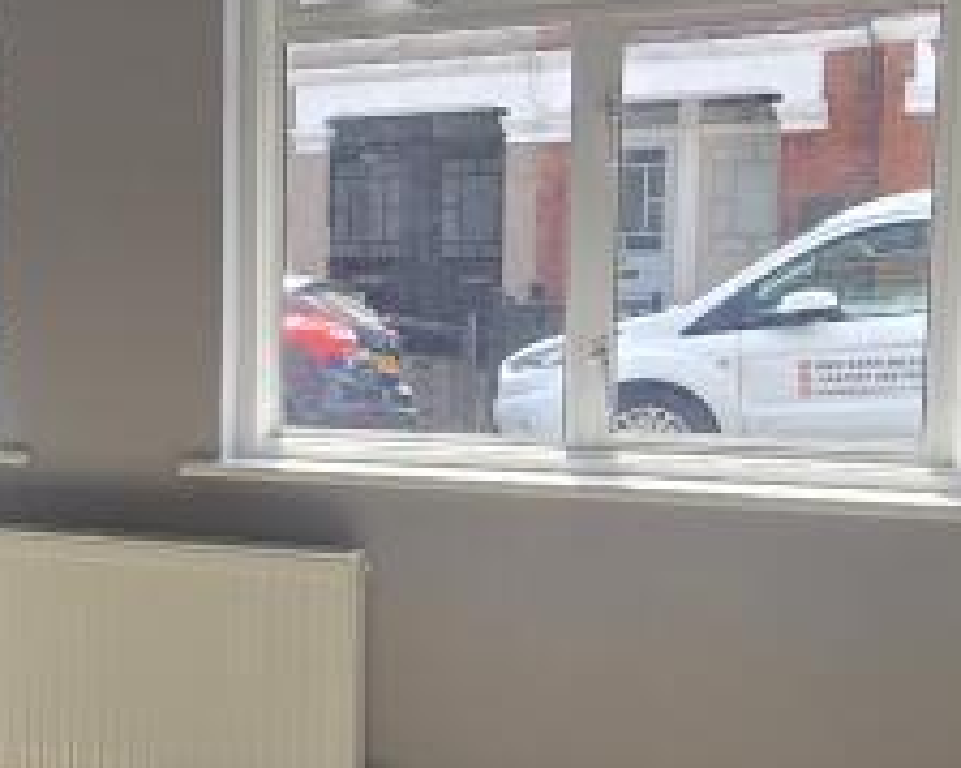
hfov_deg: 24.8
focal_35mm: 58
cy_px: 399
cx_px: -493
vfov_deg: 26.2
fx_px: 1649
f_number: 2.2
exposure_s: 1/365
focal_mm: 2.2
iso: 50
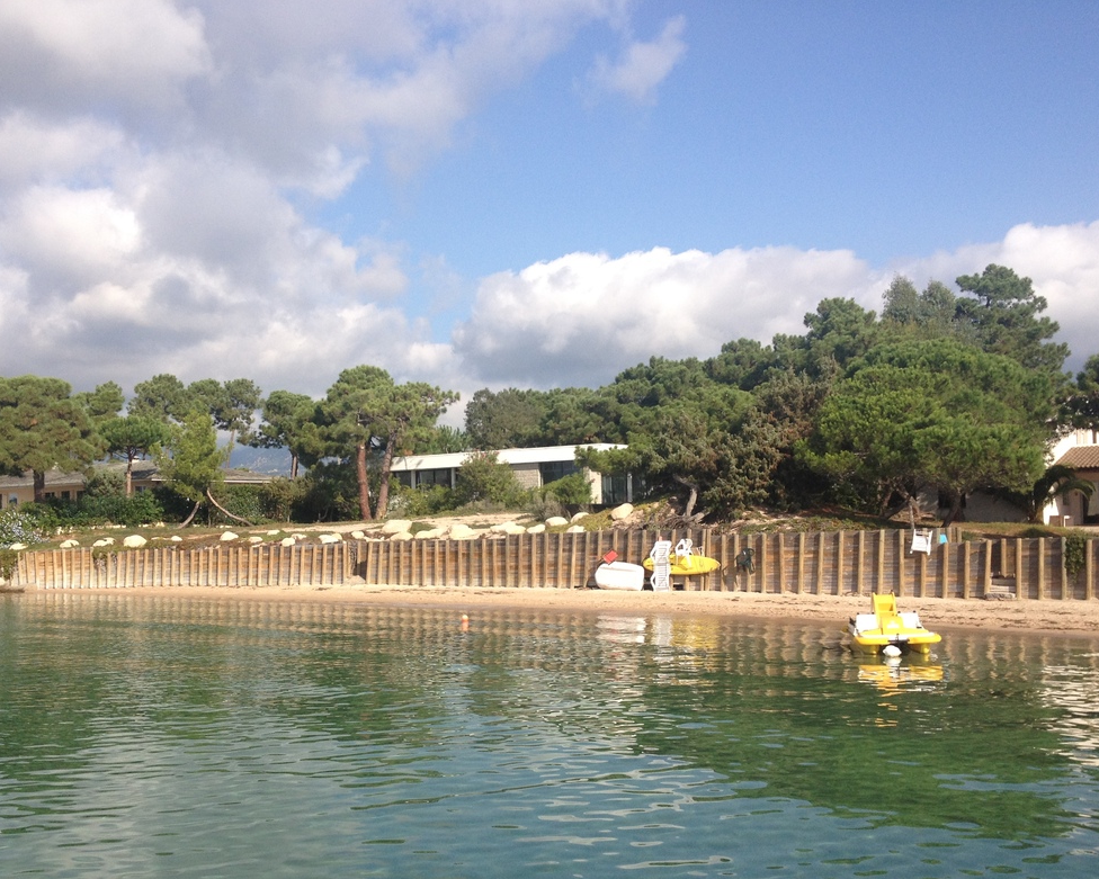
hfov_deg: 43.8
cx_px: 491
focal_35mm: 42
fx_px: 1366
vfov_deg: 35.6
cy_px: 504
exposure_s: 1/1623
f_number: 2.4
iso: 64
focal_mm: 4.28
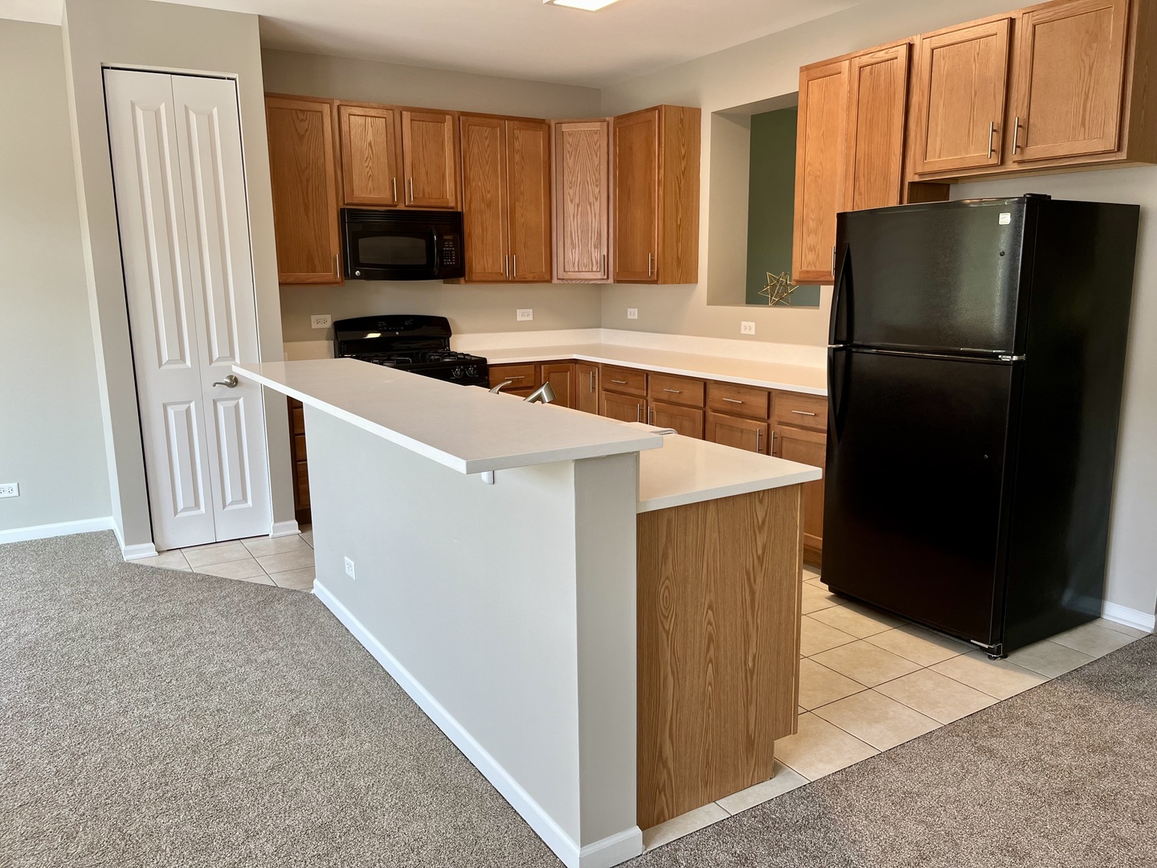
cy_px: 434
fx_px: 869
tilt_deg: -11.8
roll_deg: +0.0
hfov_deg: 67.3
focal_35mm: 26
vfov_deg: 53.1
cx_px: 578
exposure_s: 1/120
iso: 64
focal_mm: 5.1
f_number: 1.6
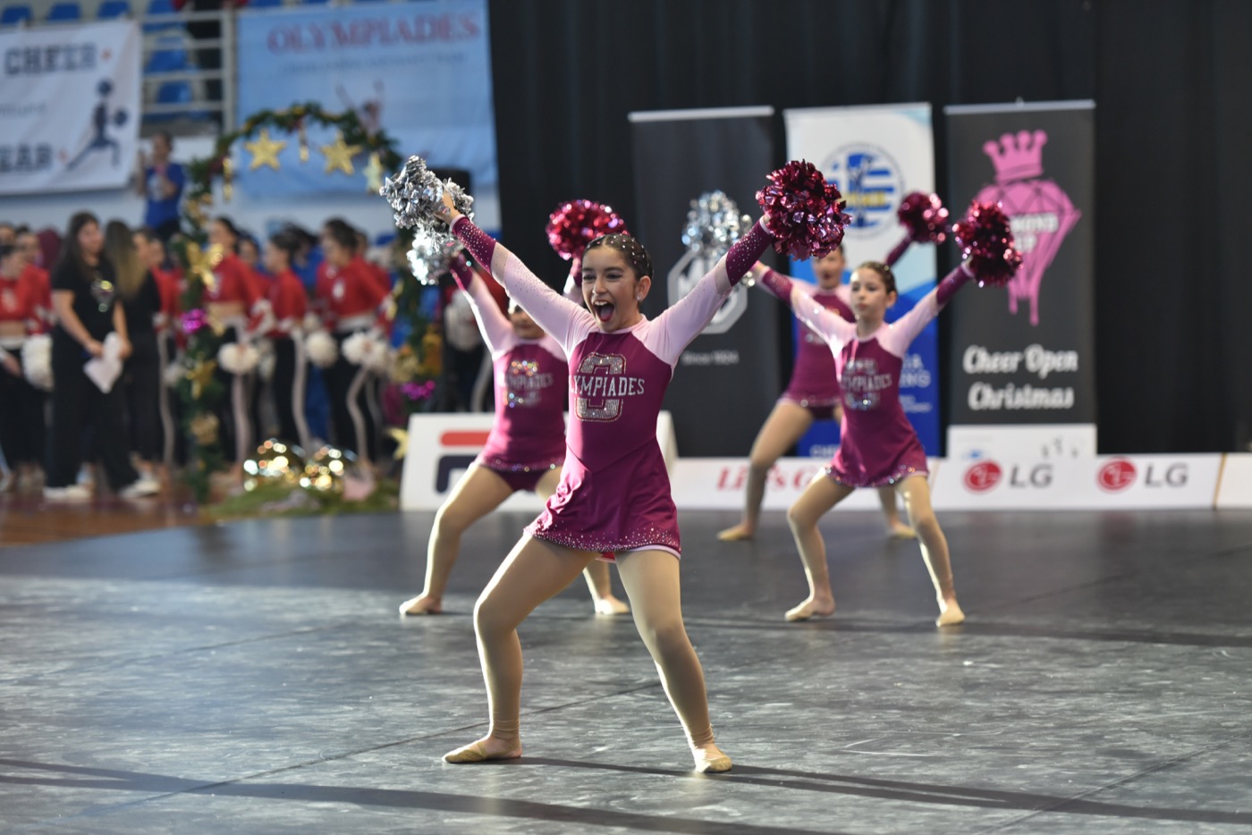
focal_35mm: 120
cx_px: 626
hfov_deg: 17.1
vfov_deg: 11.4
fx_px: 4174
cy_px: 418
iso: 1600
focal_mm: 120
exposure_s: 1/400
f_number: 2.8
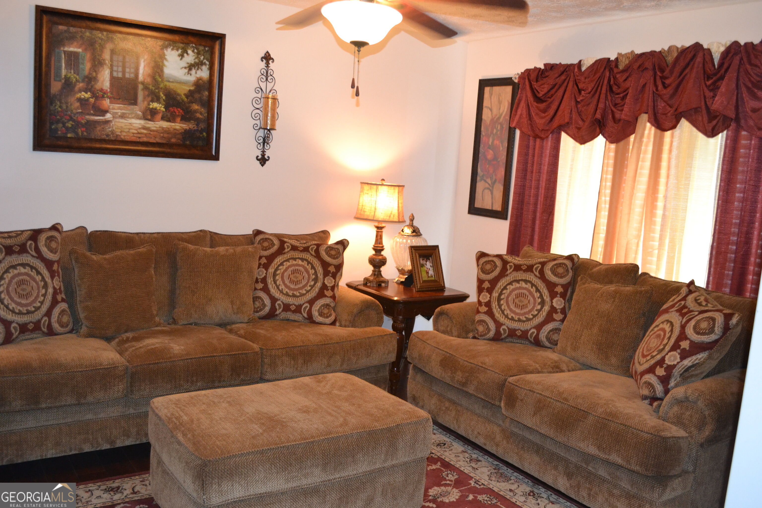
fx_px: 698
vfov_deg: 40.0
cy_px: 254
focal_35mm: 33
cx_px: 381
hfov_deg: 57.2
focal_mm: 22
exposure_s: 1/60
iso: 2000
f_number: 3.8
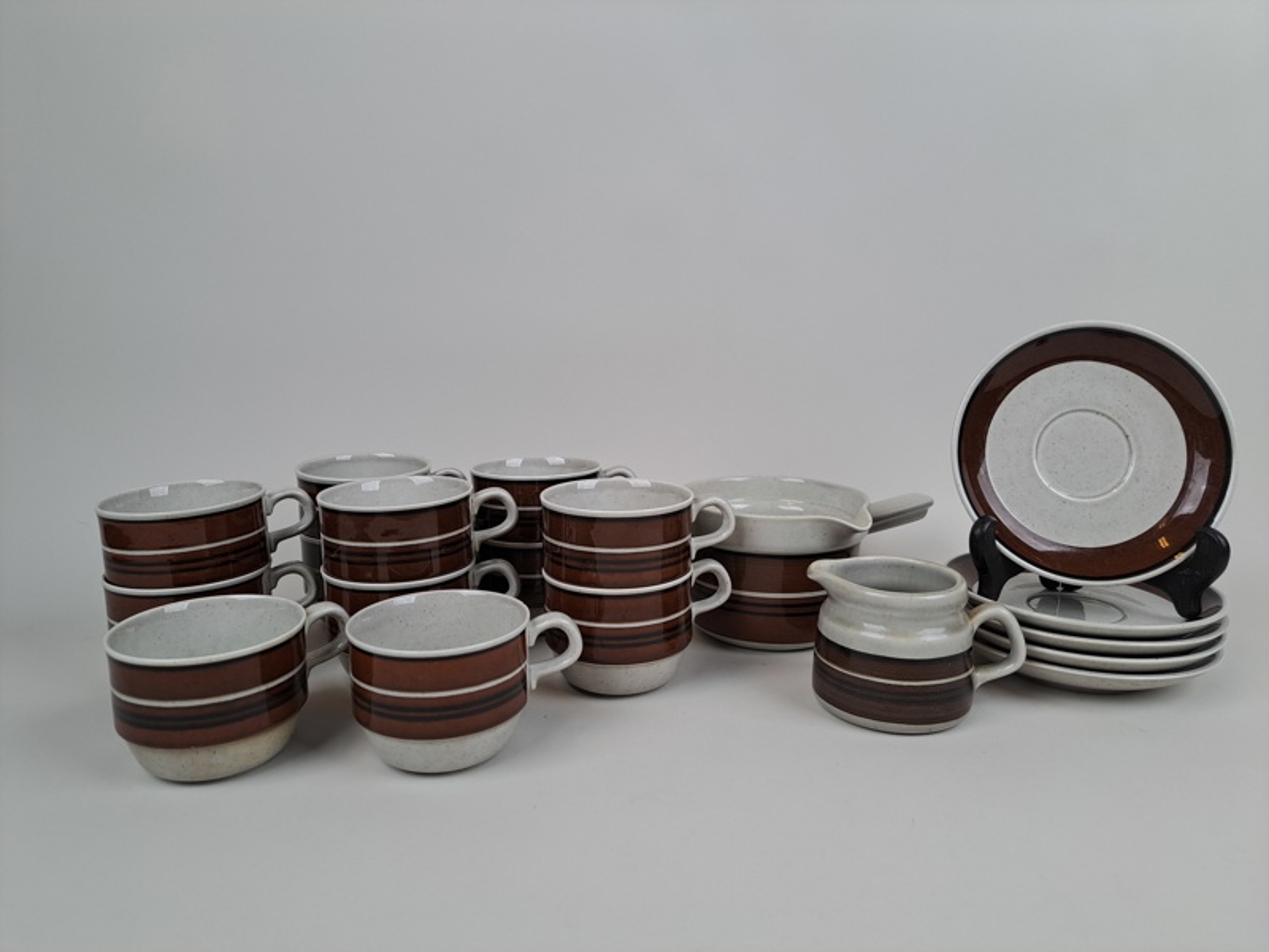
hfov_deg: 71.6
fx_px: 880
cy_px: 476
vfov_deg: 56.8
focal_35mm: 24
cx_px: 634
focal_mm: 5.23
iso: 50
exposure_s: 1/100
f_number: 1.8
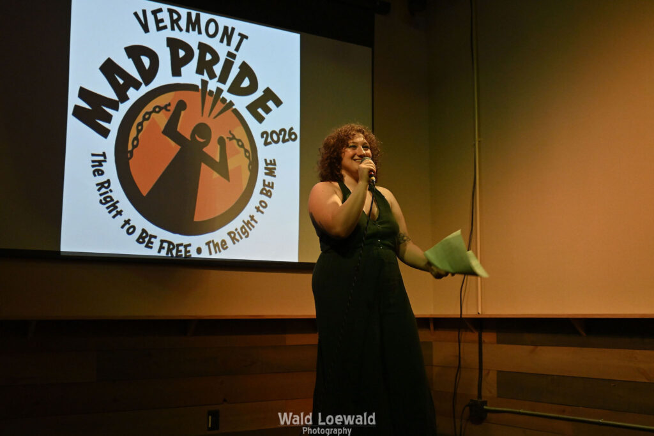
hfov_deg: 46.4
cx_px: 327
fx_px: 763
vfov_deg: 31.9
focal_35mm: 42
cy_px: 218
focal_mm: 28
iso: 3200
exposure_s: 1/250
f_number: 3.5
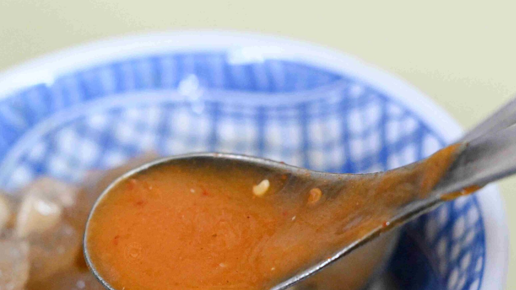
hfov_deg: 16.5
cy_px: 266
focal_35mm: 130
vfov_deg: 9.3
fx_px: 1779
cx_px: 186
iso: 4500
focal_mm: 50
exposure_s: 1/200
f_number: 3.2
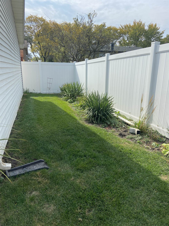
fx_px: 169
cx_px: 84
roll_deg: -0.1
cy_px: 113
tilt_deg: -13.7
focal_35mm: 26
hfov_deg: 53.1
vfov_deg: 67.3
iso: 32
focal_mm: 4.25
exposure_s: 1/2315
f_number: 1.8
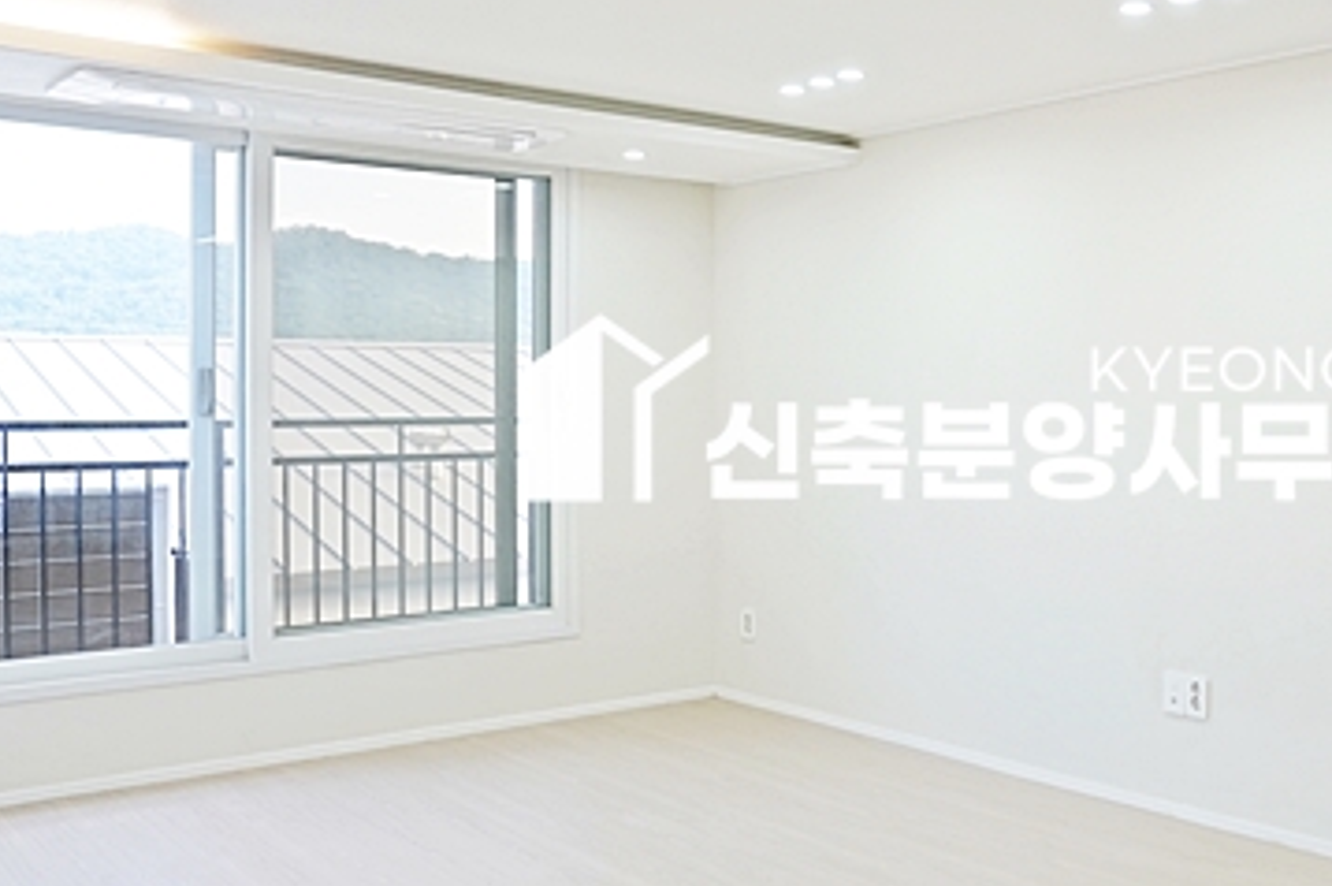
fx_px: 1405
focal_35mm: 38
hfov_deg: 49.0
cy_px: 396
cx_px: 975
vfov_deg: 35.0
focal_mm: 17
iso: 250
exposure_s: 1/60
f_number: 5
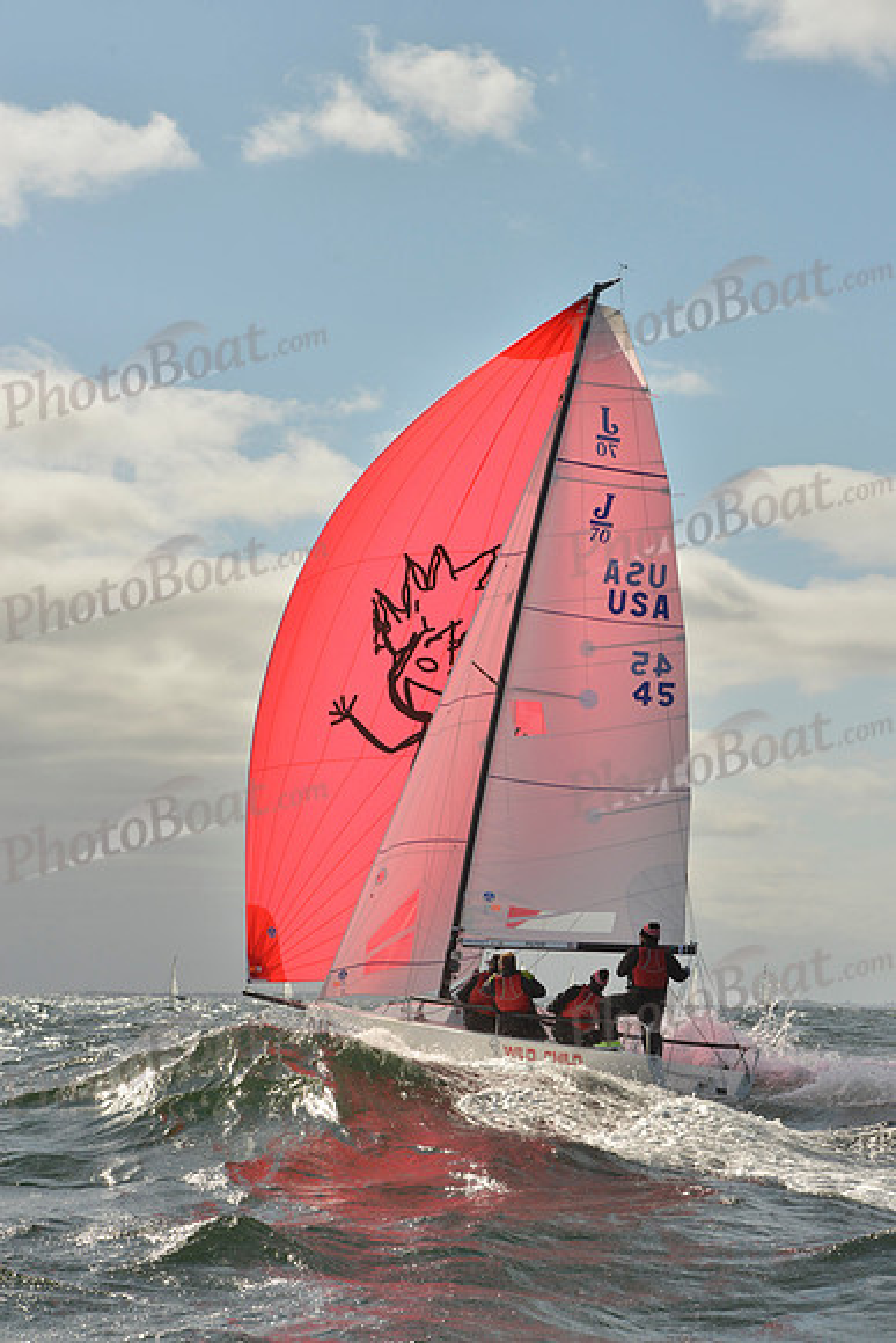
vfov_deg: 25.4
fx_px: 2985
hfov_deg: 17.1
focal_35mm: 80
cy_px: 672
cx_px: 448
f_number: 13
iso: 400
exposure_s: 1/1600
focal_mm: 80
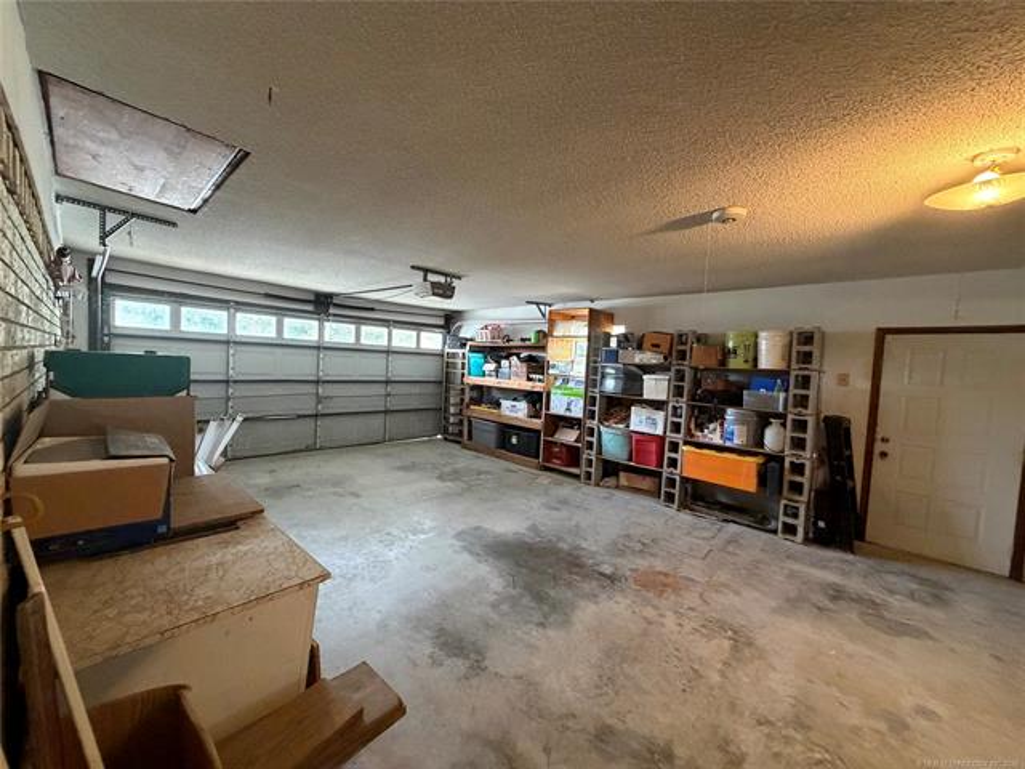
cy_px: 384
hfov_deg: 102.1
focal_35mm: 14
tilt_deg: -2.8
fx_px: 415
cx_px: 512
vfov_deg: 85.7
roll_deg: -3.0
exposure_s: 1/60
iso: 500
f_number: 2.2
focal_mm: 2.22
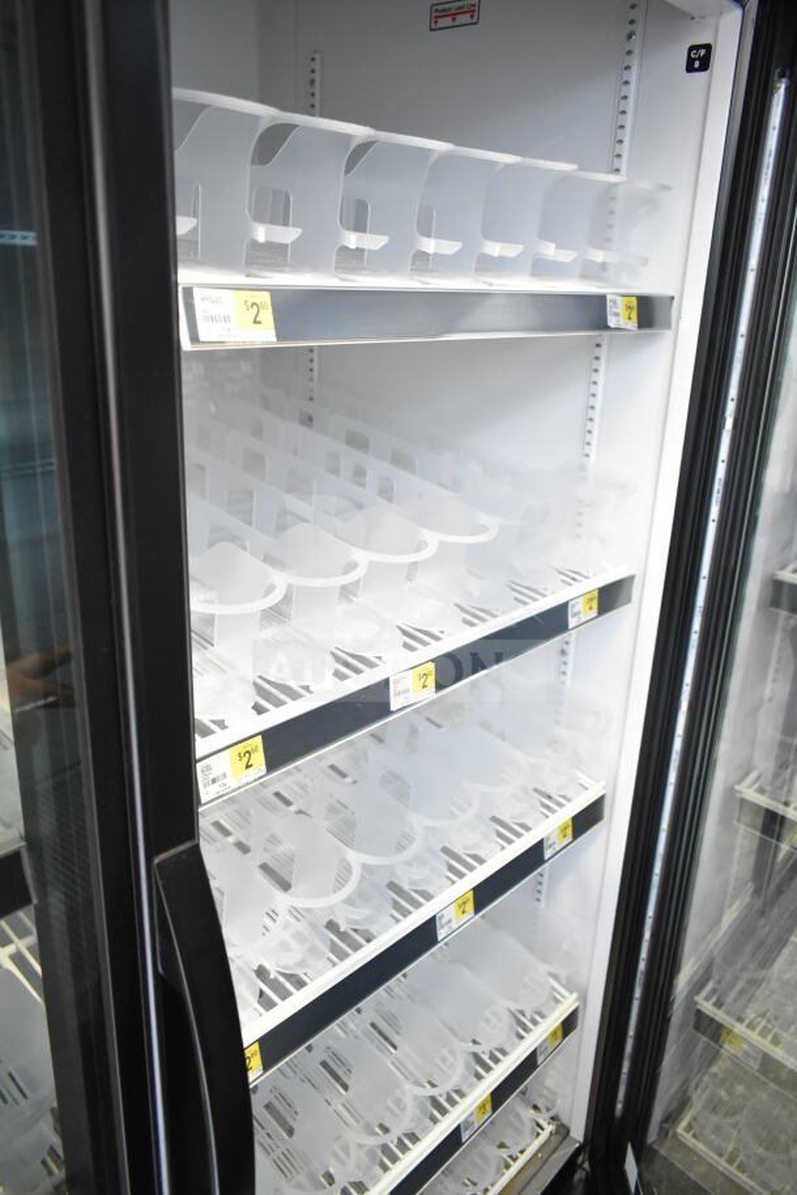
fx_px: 896
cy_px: 598
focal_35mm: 27
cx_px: 398
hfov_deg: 48.0
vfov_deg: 67.4
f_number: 3.5
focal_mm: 18
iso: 1600
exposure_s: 1/50
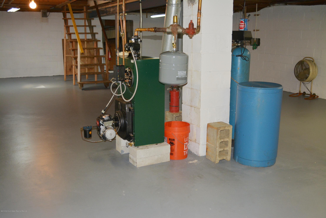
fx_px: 353
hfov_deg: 49.6
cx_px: 163
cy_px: 109
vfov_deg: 34.2
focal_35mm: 39
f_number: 4.2
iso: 800
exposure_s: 1/60
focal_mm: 26
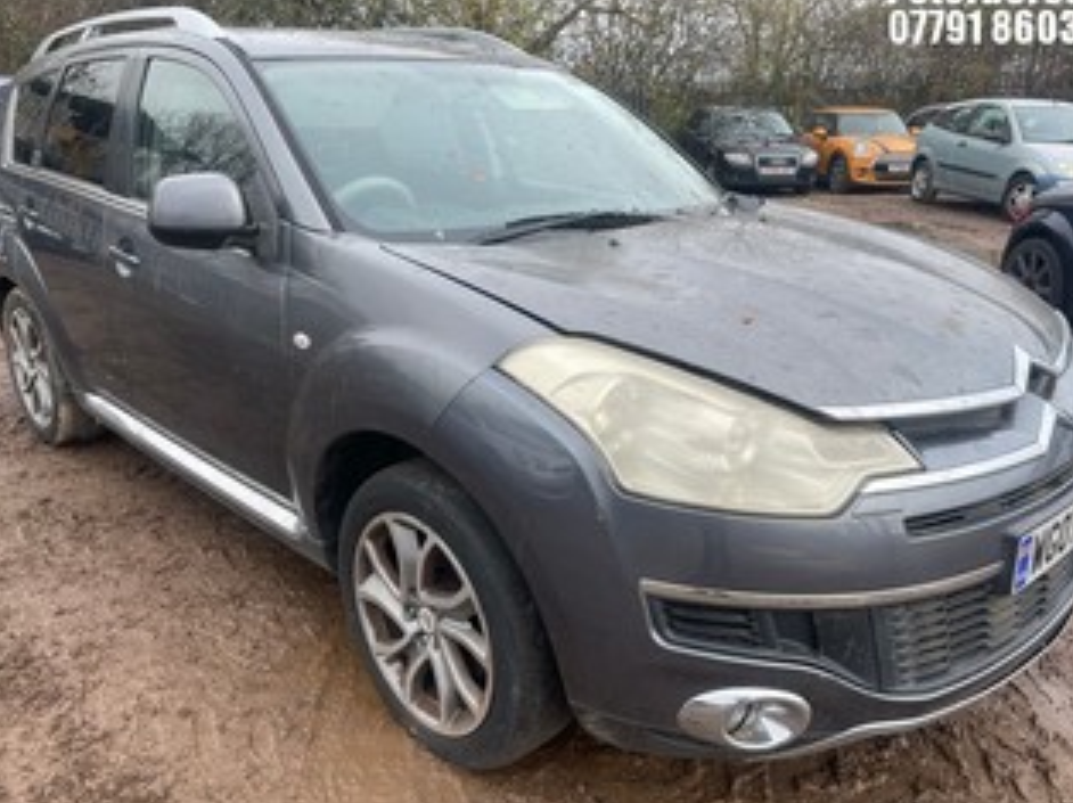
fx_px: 898
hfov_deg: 61.7
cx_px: 536
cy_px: 410
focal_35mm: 29
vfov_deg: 48.2
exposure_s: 1/640
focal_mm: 4.2
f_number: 1.6
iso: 32
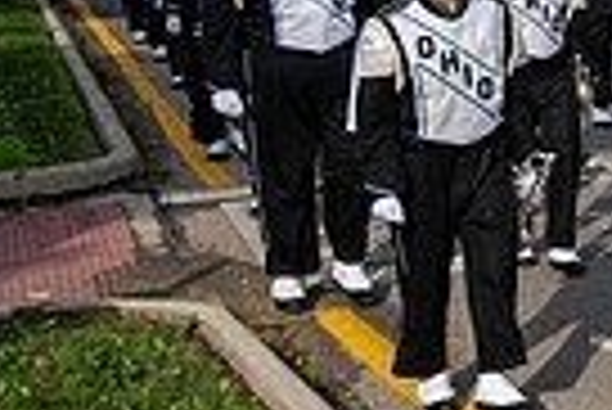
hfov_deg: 15.6
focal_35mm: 109
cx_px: 1156
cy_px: -83
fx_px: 1855
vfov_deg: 12.3
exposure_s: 1/1600
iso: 125
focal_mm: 25.5
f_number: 4
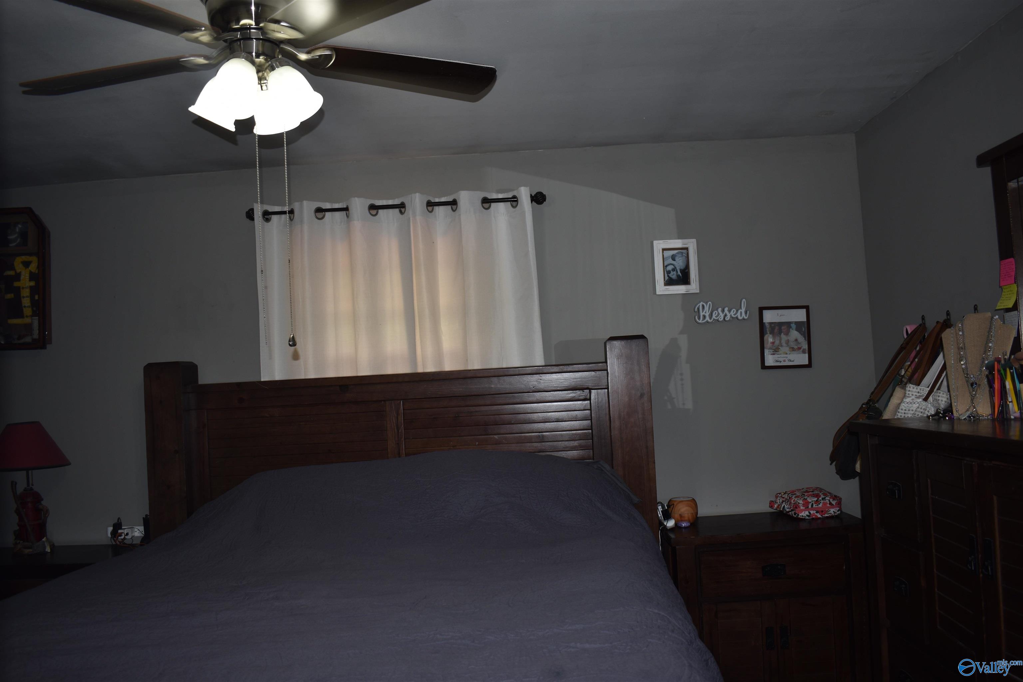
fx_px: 852
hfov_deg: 61.9
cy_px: 341
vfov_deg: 43.6
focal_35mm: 30
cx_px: 512
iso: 100
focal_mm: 20
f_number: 3.5
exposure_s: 1/60
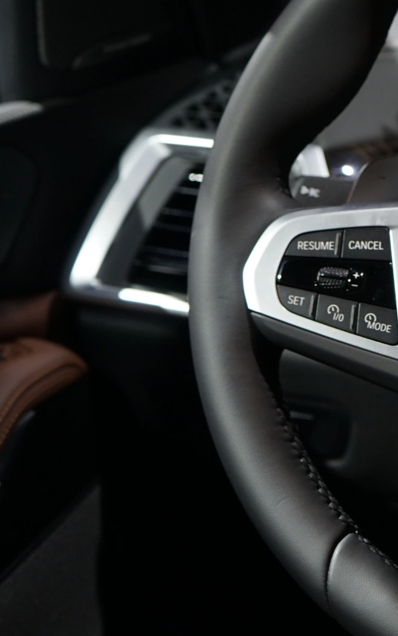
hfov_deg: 14.3
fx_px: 1509
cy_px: 256
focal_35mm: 87
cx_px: 554
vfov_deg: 23.8
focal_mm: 38
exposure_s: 1/50
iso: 400
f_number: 4
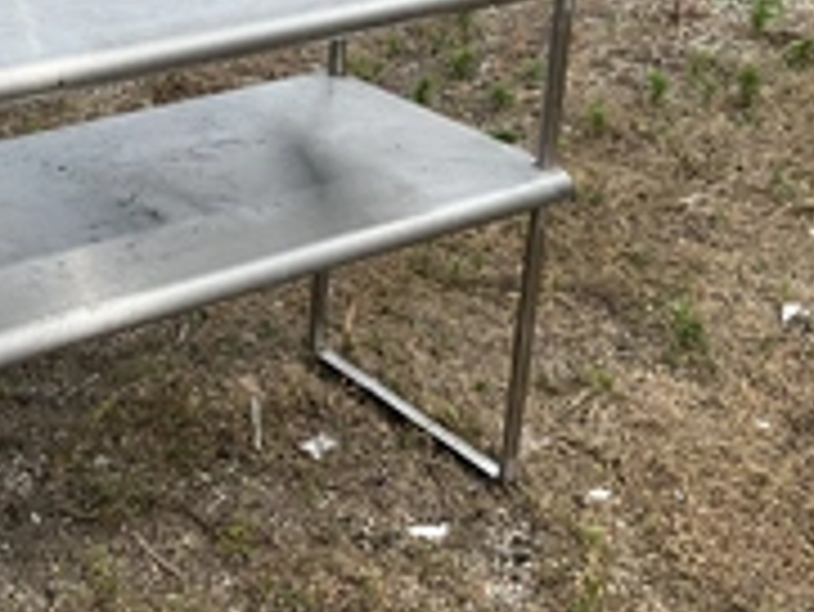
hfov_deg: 29.2
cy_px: 86
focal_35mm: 64
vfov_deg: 22.5
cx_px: 99
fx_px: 1506
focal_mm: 3
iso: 25
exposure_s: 1/1076
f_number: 1.8
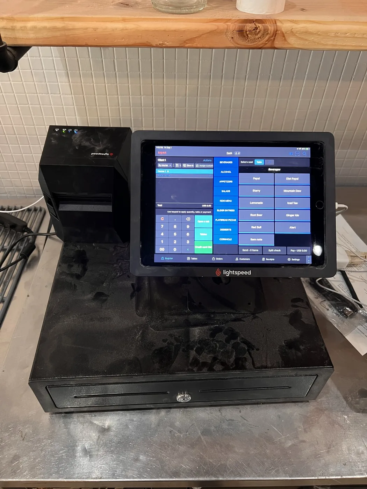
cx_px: 184
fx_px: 368
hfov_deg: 53.1
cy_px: 244
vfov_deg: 67.3
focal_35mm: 26
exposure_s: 1/40
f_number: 1.5
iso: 500
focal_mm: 5.7
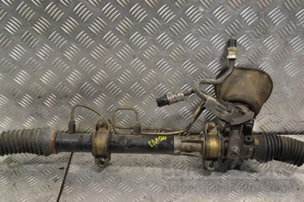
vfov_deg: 34.2
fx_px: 329
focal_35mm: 39
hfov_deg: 49.6
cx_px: 152
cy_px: 101
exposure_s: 1/250
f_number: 8
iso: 3200
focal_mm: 26
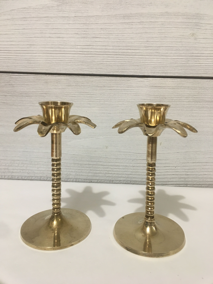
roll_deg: -1.9
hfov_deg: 48.2
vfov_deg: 61.7
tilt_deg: -13.3
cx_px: 106
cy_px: 142
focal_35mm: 29
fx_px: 238
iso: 160
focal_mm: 4.15
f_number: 2.2
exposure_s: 1/33
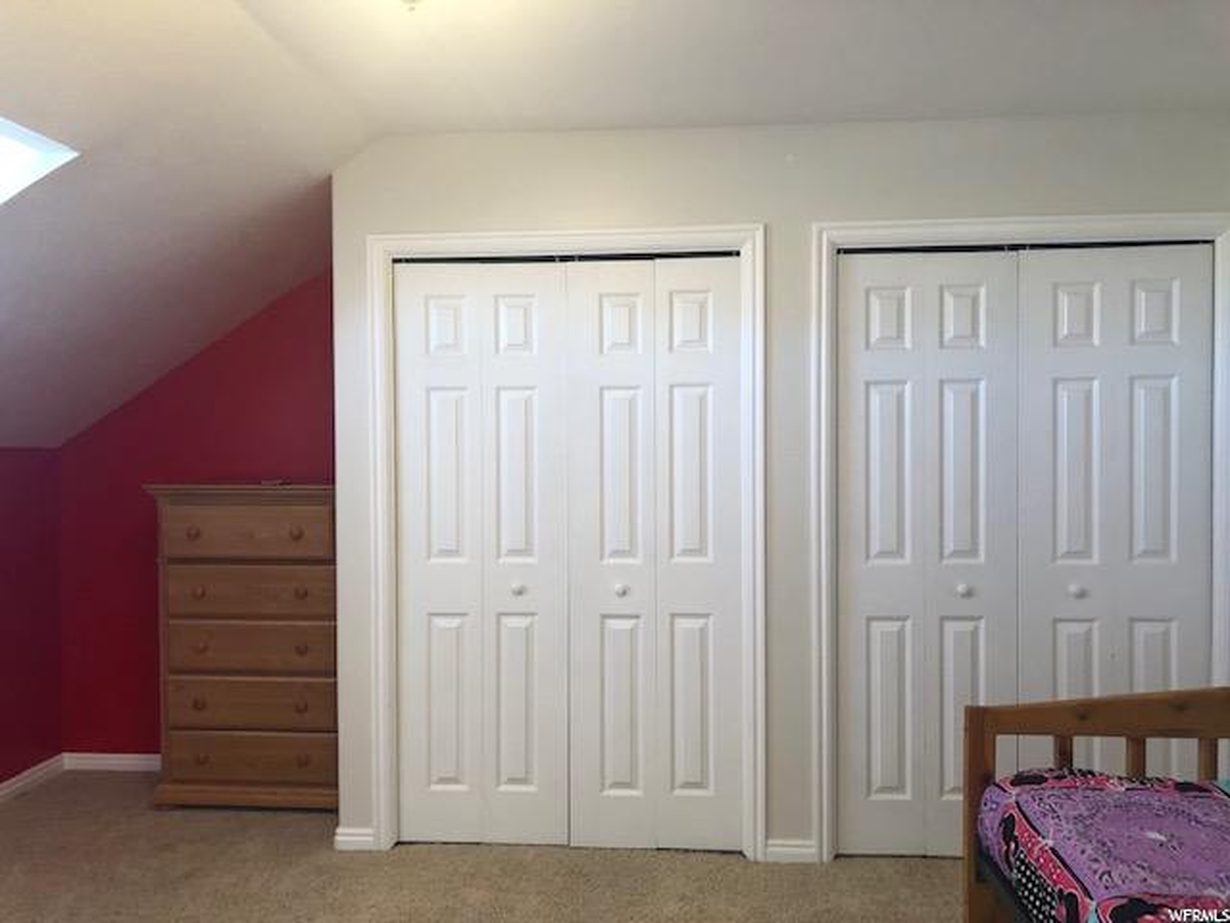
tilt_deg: -1.5
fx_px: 995
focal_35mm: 28
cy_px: 462
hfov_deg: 63.4
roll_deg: +0.4
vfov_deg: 49.7
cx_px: 615
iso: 40
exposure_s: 1/15
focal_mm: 4
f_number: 1.8
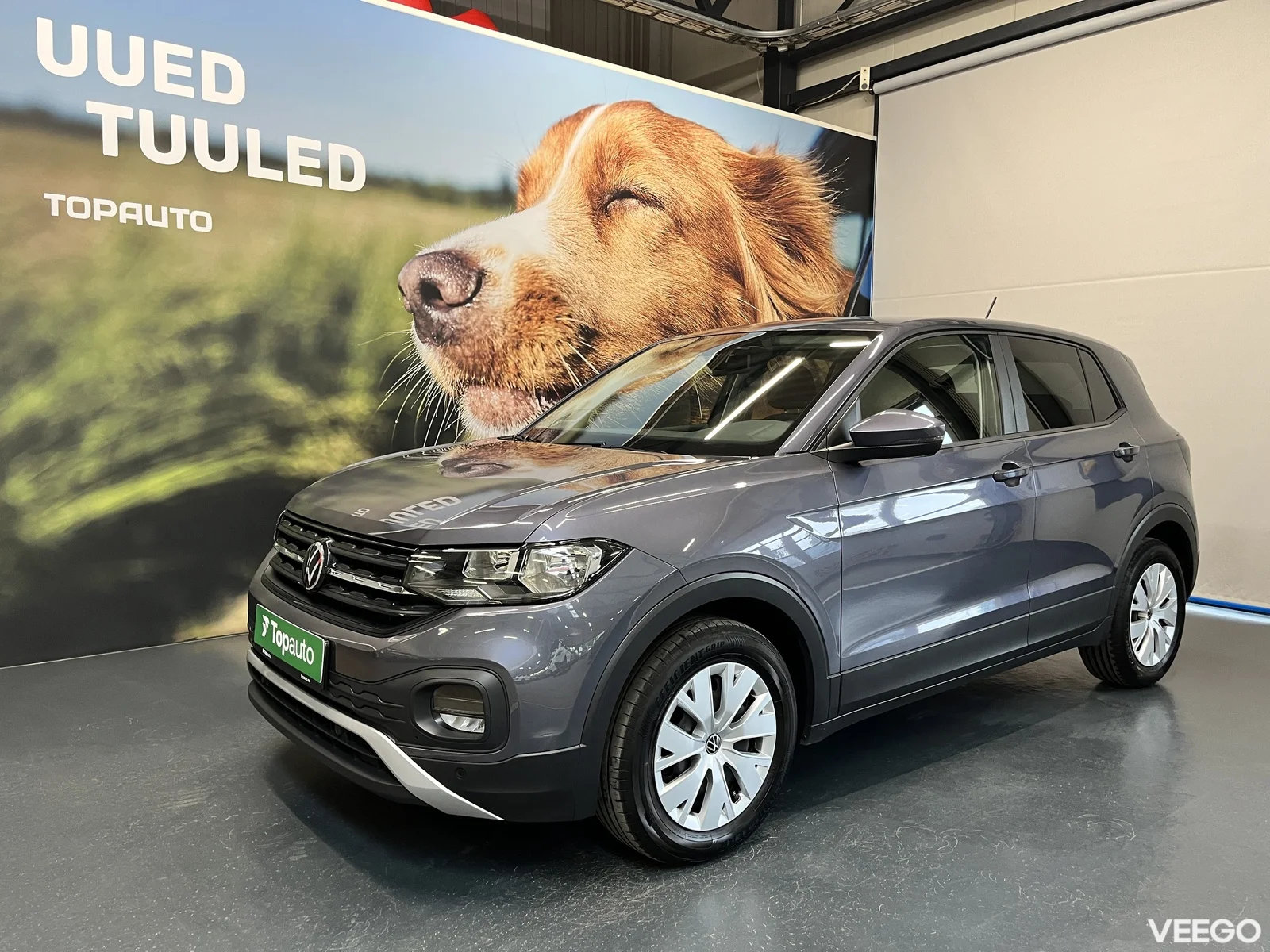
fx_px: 954
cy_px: 476
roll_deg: -0.8
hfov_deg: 67.3
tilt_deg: -5.8
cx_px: 635
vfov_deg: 53.1
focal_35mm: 26
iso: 125
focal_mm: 5.1
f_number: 1.6
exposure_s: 1/84
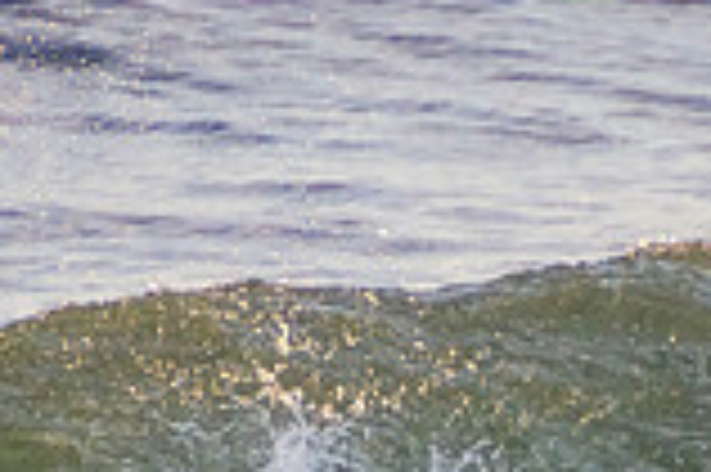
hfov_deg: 0.9
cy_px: 555
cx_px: 644
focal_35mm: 2283
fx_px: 45042
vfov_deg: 0.6
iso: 720
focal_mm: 400
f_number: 5.6
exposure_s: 1/1250
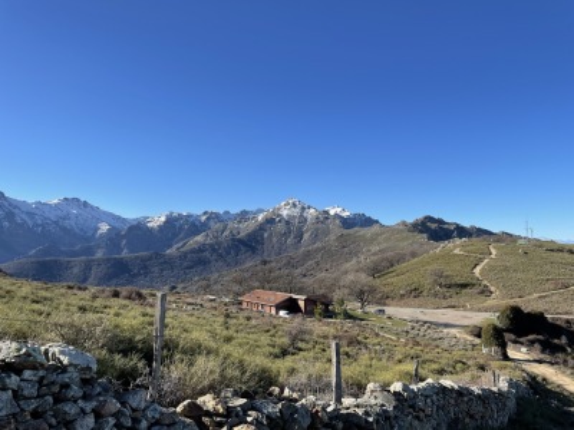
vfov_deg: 53.1
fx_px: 431
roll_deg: +1.4
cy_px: 215
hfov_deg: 67.3
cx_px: 287
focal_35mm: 26
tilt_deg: +6.1
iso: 32
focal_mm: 4.2
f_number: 1.6
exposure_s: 1/2817
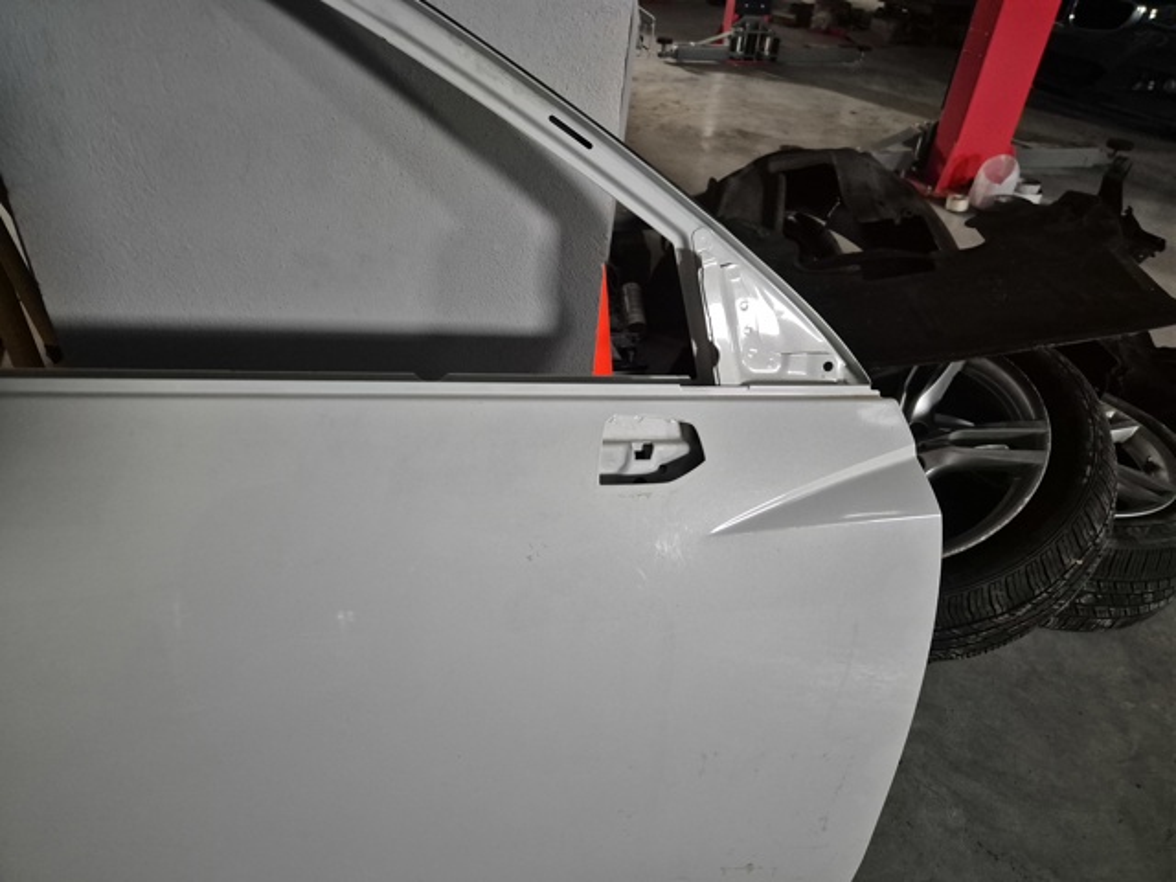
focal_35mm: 23
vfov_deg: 58.9
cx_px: 588
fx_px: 781
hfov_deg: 73.9
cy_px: 441
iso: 1600
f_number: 1.8
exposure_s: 1/100
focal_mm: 5.4
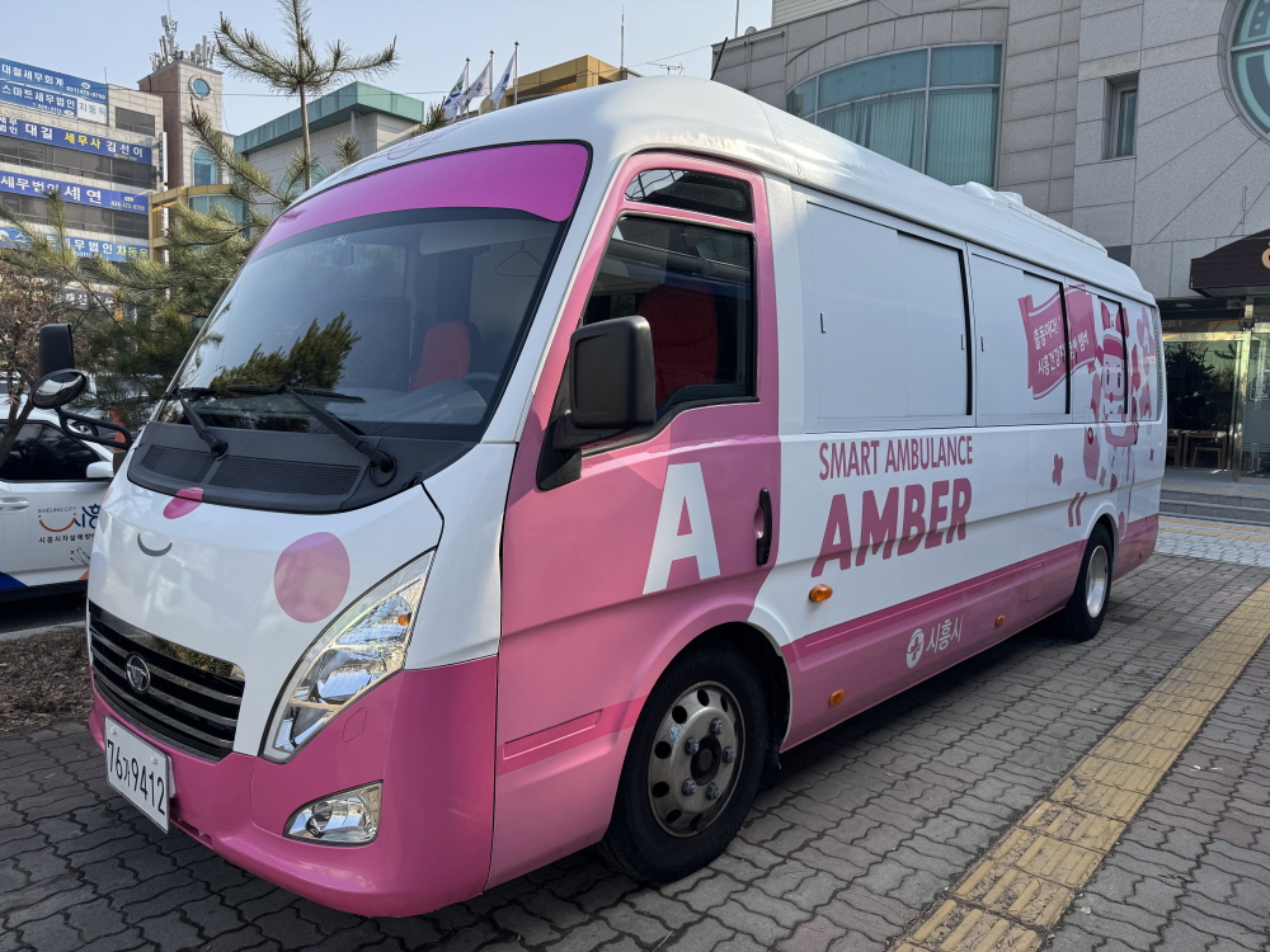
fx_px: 881
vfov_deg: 56.8
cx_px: 635
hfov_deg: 71.6
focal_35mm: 24
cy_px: 476
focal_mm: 6.76
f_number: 1.78
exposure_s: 1/2105
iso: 80
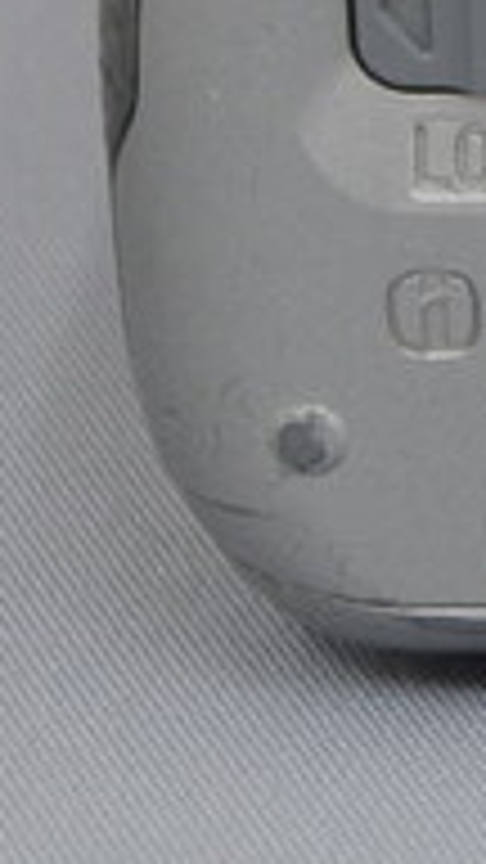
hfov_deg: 2.2
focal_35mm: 540
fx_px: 12378
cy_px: -799
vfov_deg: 4.0
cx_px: 2313
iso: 100
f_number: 13
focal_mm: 55
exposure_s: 1/2.5
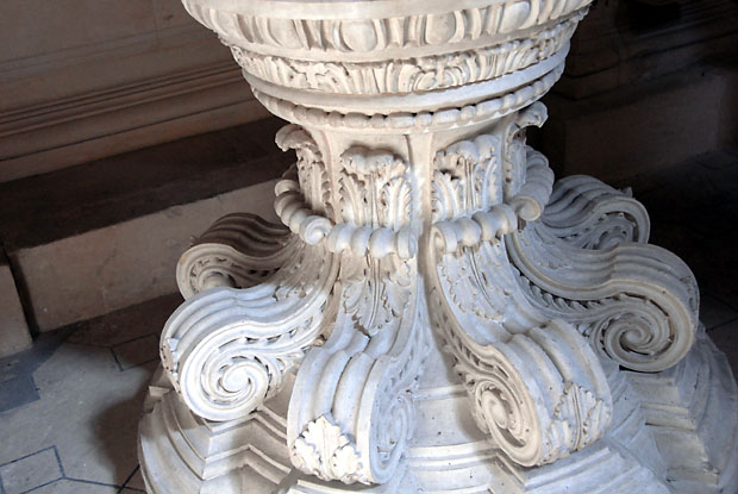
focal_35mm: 48
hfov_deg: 41.1
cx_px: 369
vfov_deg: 28.1
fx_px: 985
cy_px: 247
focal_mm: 32
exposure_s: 1/125
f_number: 4
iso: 400
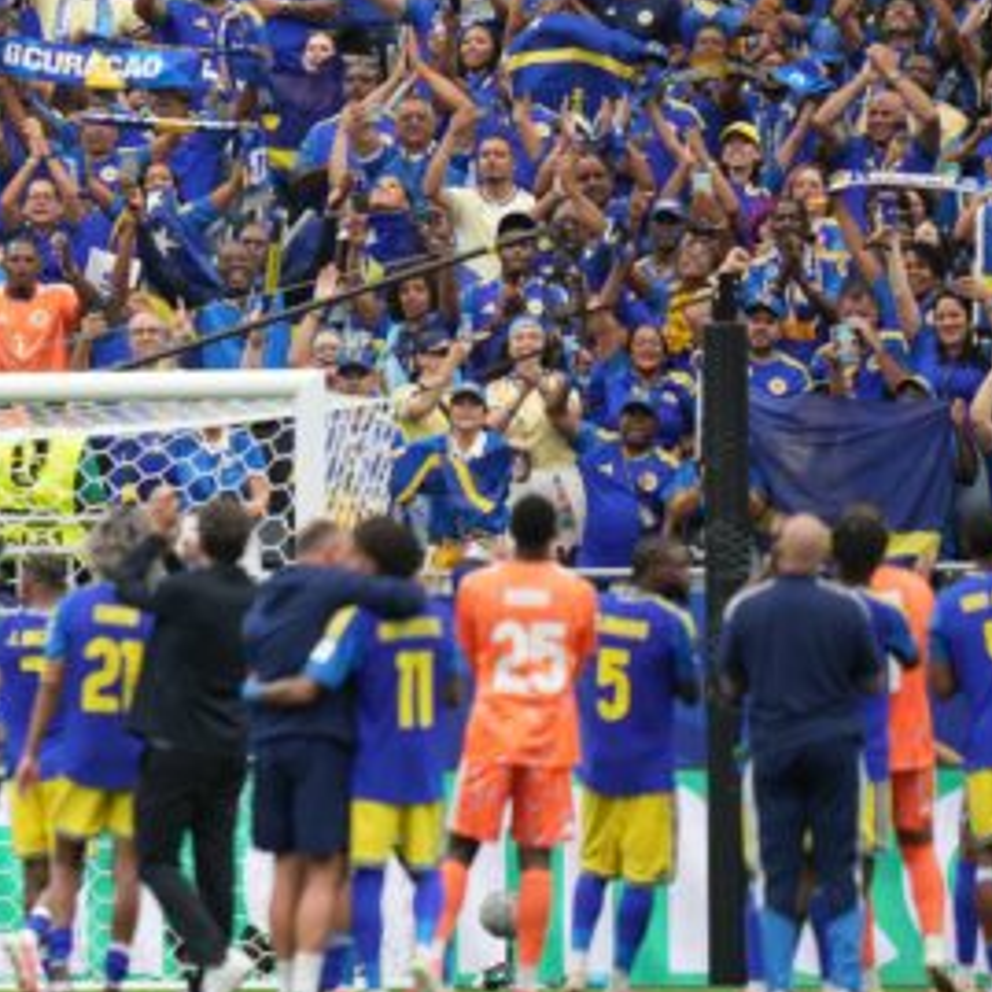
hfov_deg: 2.1
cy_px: 221
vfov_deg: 2.1
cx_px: -195
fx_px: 27494
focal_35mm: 848
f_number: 2.8
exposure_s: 1/2500
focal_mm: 400
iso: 2000
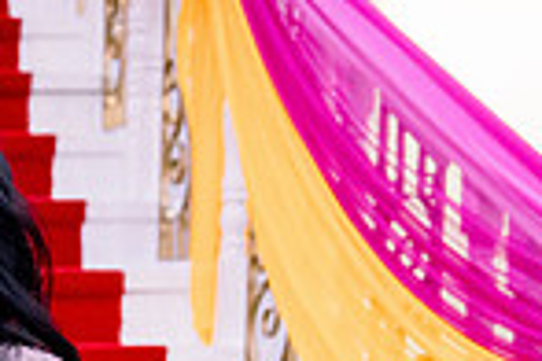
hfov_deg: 11.4
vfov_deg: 7.7
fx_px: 2619
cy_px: 624
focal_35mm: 174
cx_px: -203
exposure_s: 1/125
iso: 5000
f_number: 2.8
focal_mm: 44
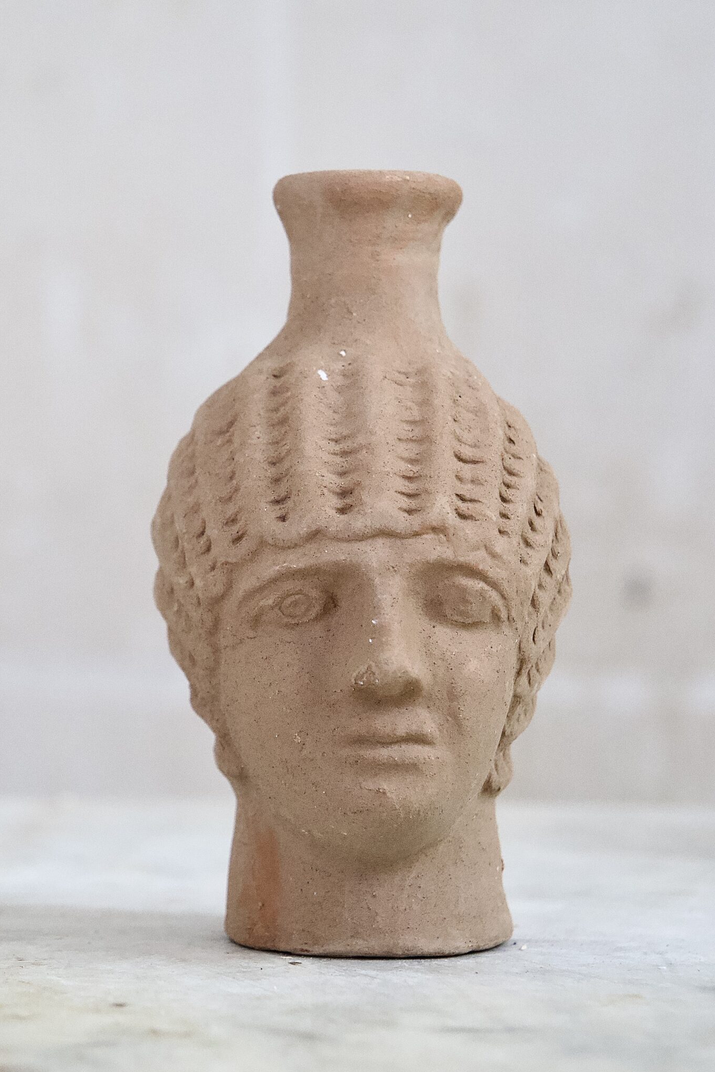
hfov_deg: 15.5
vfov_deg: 23.1
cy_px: 538
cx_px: 362
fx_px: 2622
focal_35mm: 88
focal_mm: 42
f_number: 3.9
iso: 3200
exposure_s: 1/60
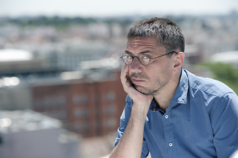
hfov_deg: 19.5
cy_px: 79
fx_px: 694
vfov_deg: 13.0
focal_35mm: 105
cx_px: 119
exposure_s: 1/1600
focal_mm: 105
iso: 200
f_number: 4.5
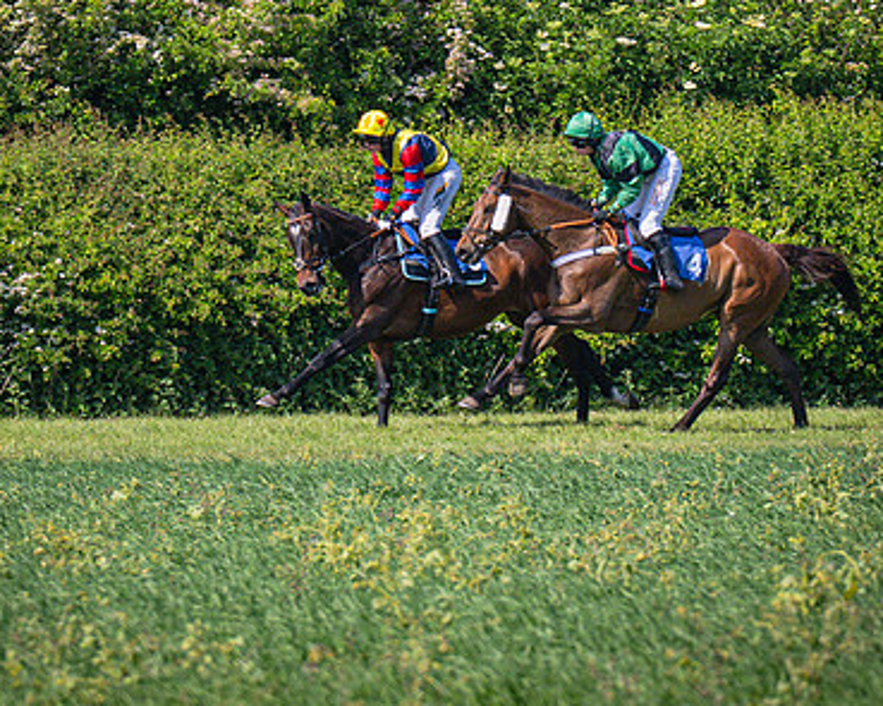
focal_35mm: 922
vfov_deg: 1.7
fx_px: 24089
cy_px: 325
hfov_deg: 2.1
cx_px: 738
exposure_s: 1/2000
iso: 400
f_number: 5
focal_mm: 200
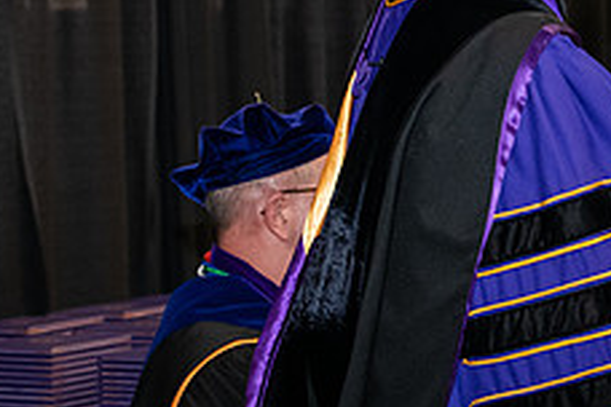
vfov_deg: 7.7
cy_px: 100
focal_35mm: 178
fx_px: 3021
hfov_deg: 11.3
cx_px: 716
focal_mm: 70
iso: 2500
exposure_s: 1/200
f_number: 5
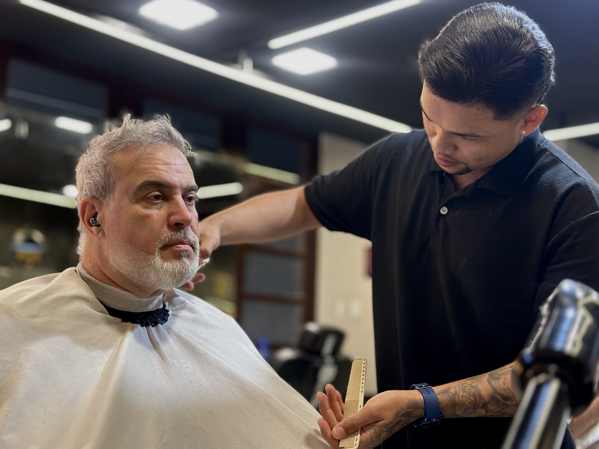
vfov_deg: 30.3
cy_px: 224
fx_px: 831
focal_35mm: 48
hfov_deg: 39.7
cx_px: 300
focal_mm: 6.86
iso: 200
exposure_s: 1/60
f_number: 1.78
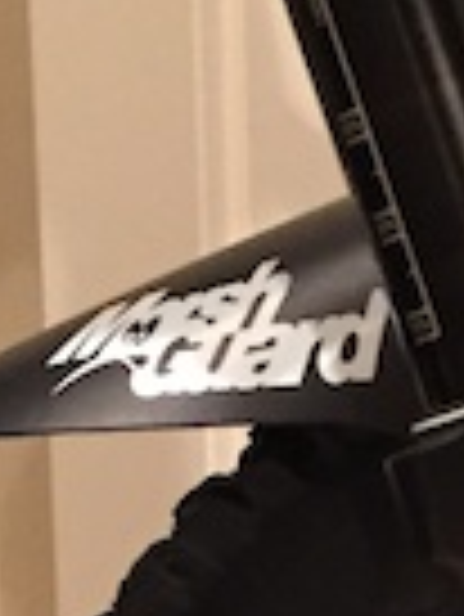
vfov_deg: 11.6
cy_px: 634
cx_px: 964
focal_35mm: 169
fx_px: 3016
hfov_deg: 8.3
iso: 500
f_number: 2.2
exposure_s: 1/15
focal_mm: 4.15
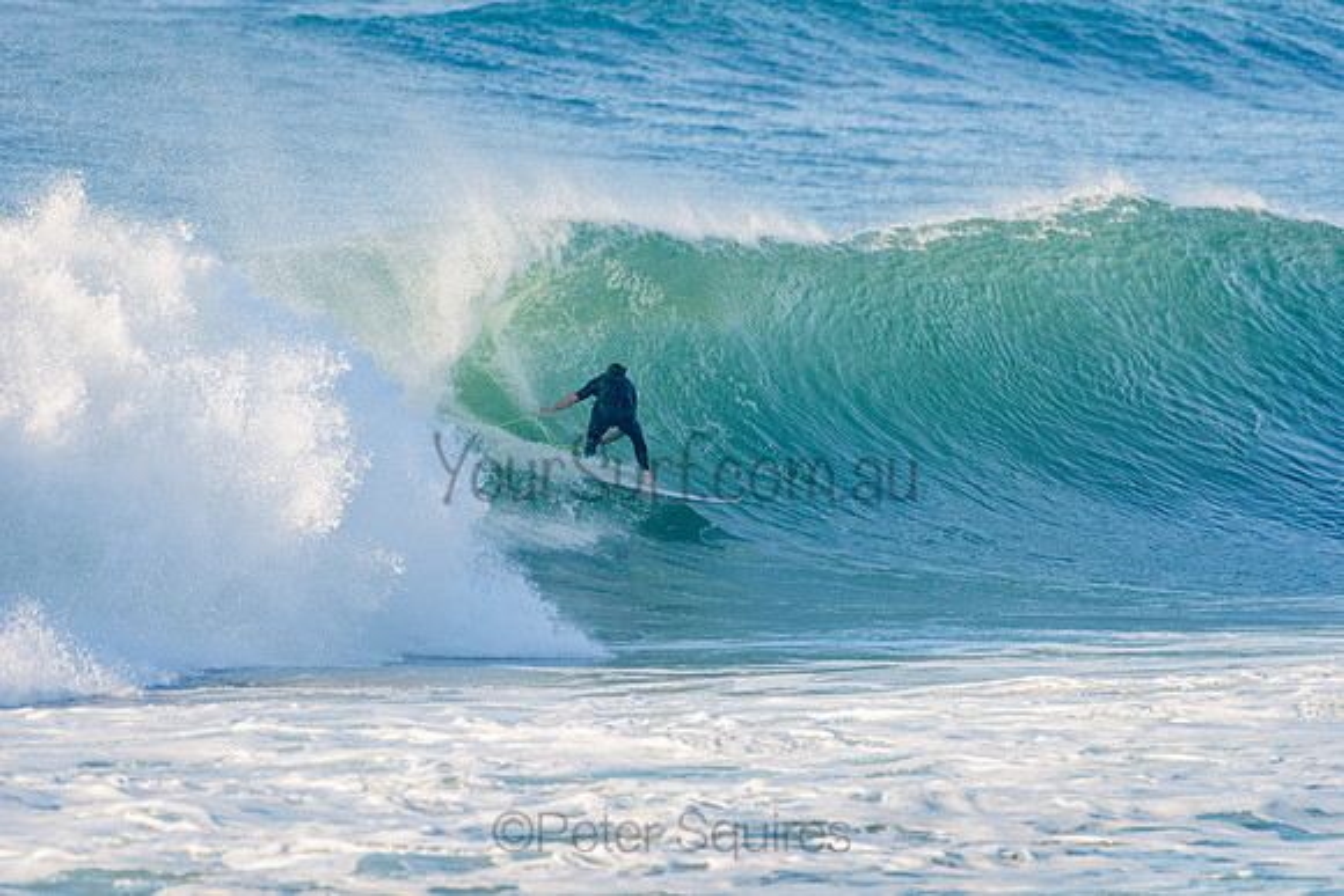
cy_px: 448
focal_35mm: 500
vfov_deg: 2.8
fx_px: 18670
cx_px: 672
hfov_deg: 4.1
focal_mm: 500
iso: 280
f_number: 5.6
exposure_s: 1/1600
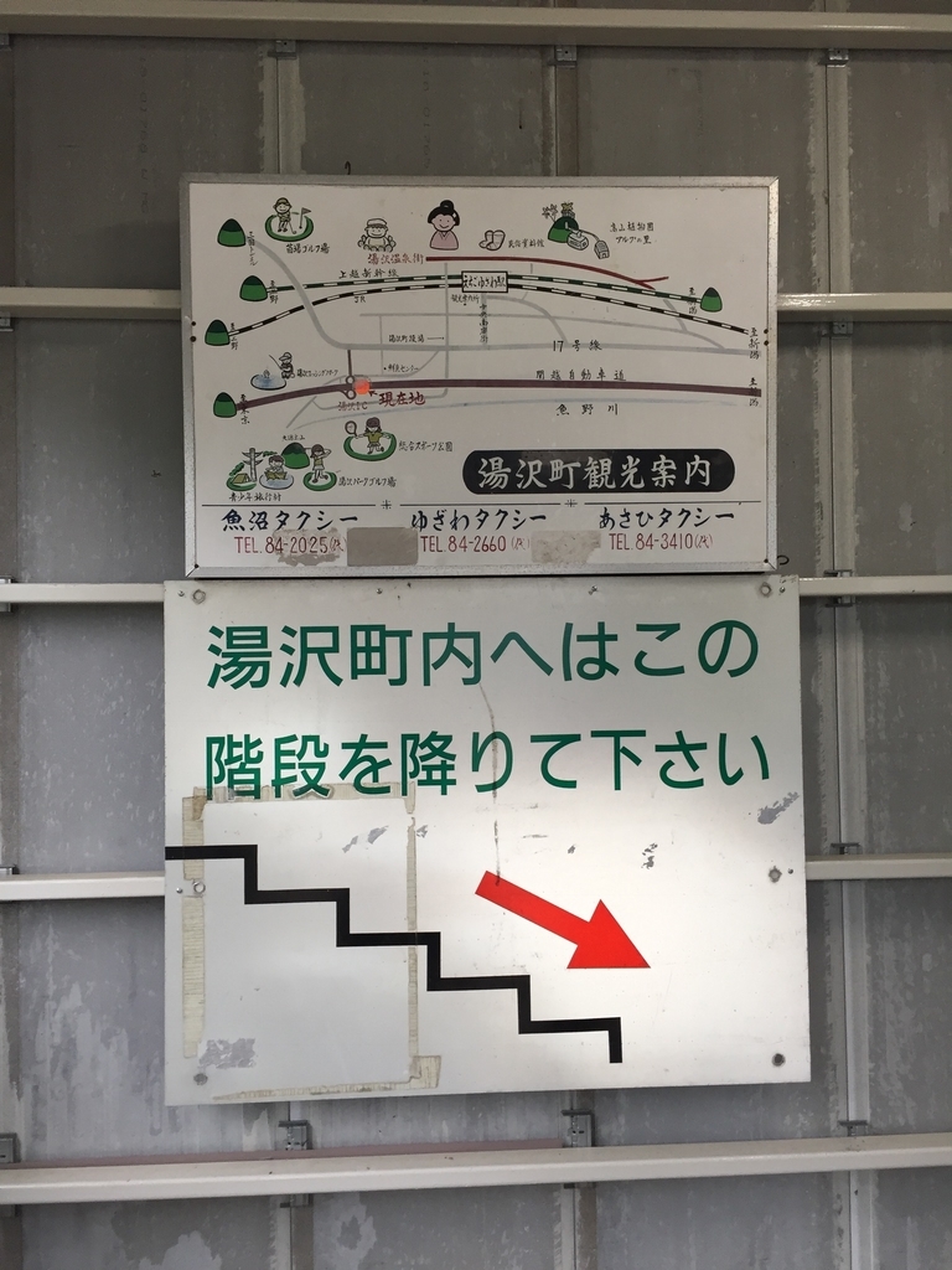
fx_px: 1063
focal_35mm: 29
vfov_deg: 61.7
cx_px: 476
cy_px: 635
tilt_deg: -1.0
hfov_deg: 48.2
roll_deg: +1.4
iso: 32
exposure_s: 1/40
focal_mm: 4.15
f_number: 2.2
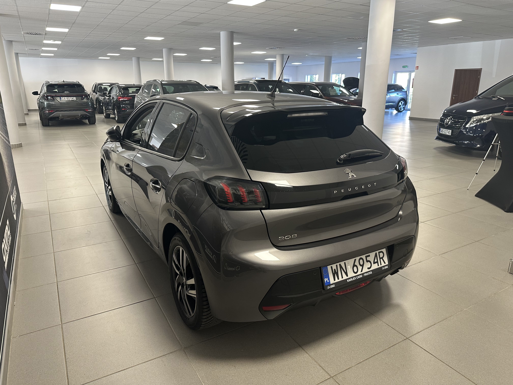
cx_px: 256
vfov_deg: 56.8
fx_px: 356
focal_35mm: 24
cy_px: 192
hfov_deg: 71.6
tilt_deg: -16.3
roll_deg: +0.3
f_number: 1.78
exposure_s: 1/50
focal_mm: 6.86
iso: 160
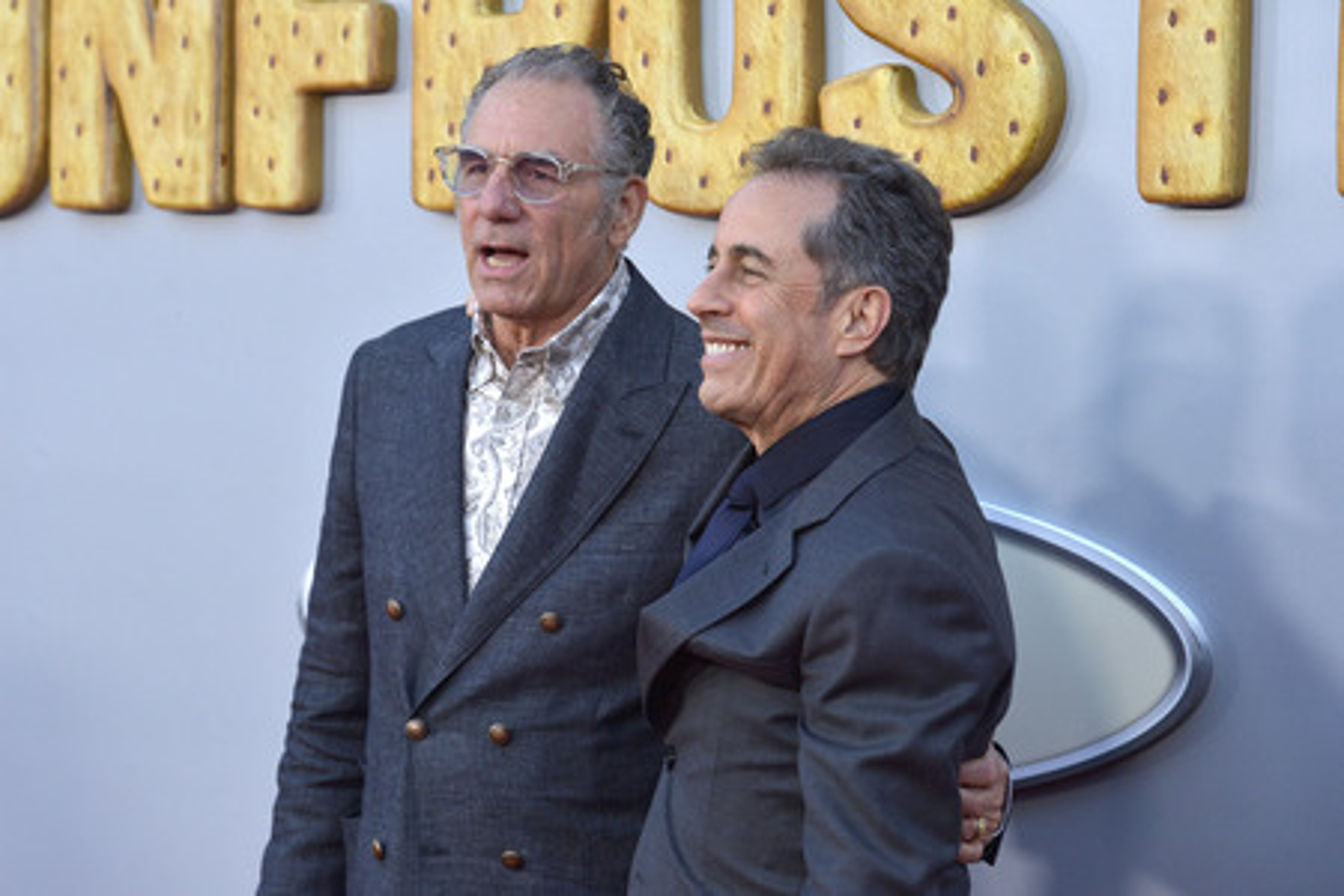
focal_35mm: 120
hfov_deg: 17.1
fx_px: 4480
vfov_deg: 11.4
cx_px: 672
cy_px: 448
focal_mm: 120
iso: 400
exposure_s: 1/250
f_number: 7.1
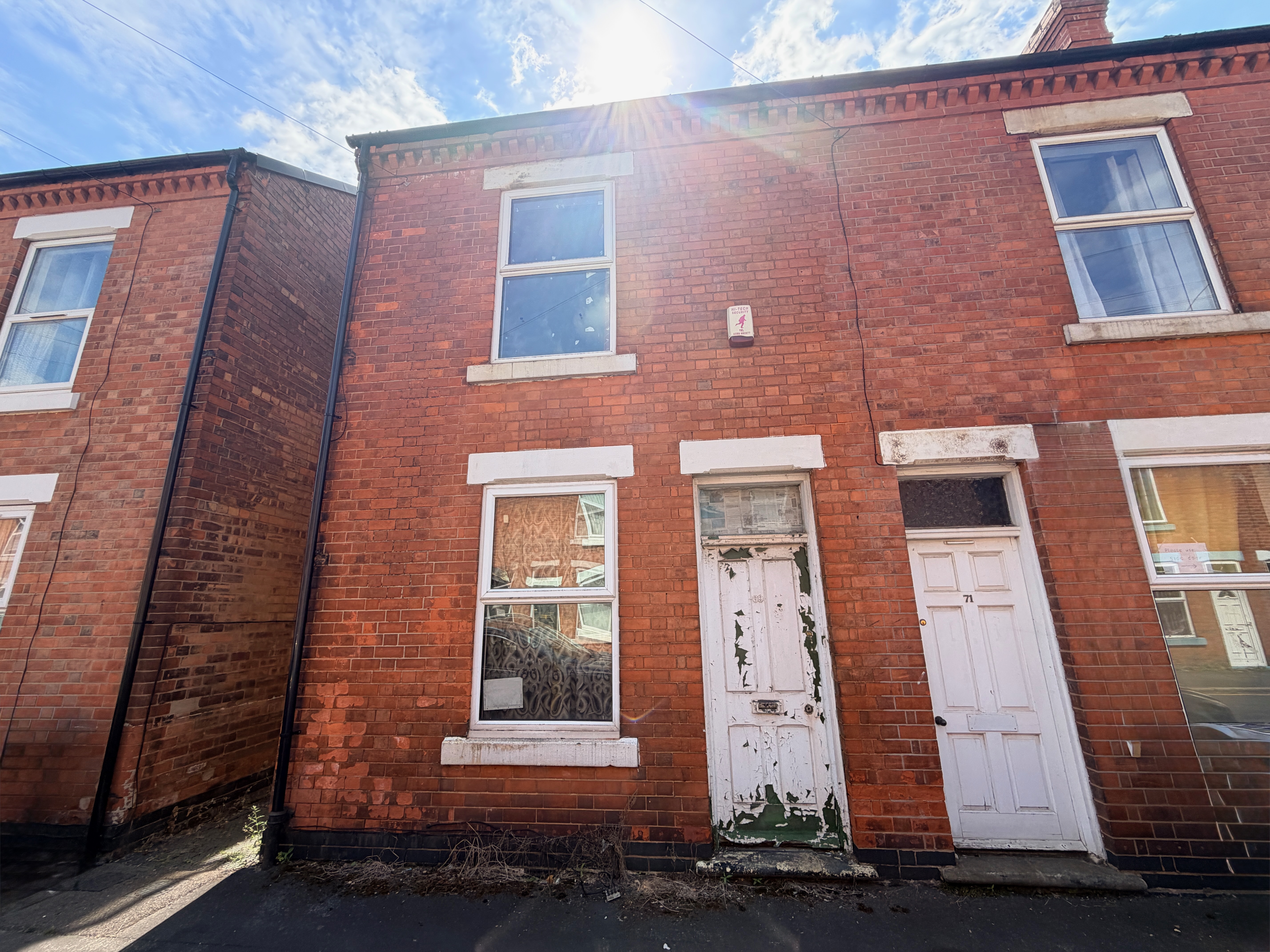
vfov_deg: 85.7
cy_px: 476
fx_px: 514
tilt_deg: +14.8
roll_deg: +0.7
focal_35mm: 14
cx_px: 635
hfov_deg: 102.1
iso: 40
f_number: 2.2
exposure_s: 1/540
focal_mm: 2.22
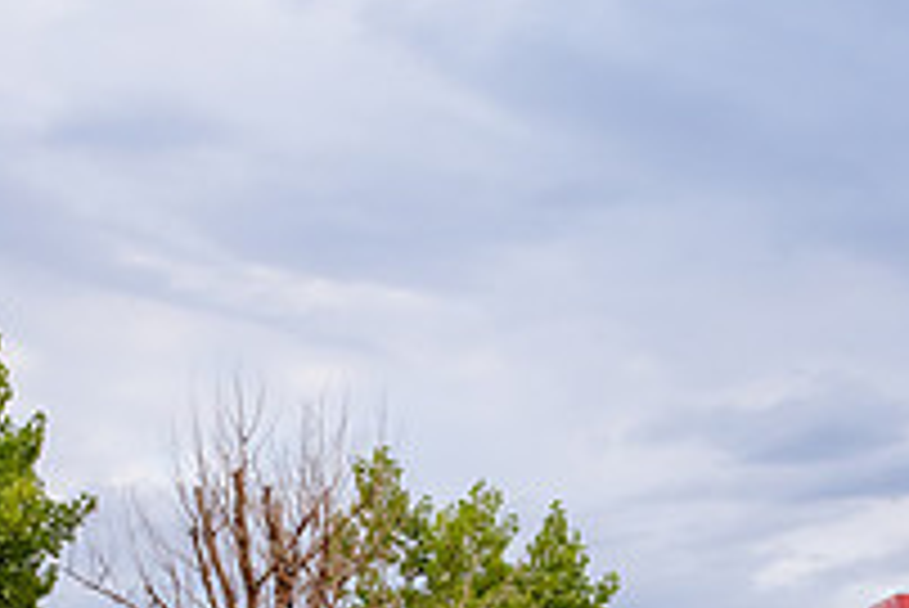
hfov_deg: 18.7
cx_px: 432
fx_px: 2754
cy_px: 806
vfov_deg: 12.2
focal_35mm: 109
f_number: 9
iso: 2500
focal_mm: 38
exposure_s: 1/400
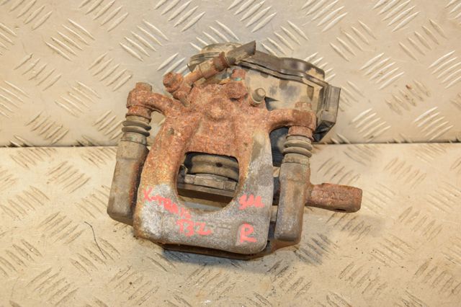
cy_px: 154
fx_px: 768
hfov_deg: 33.4
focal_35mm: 60
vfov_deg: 22.6
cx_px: 230
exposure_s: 1/200
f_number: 5
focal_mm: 40
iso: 800
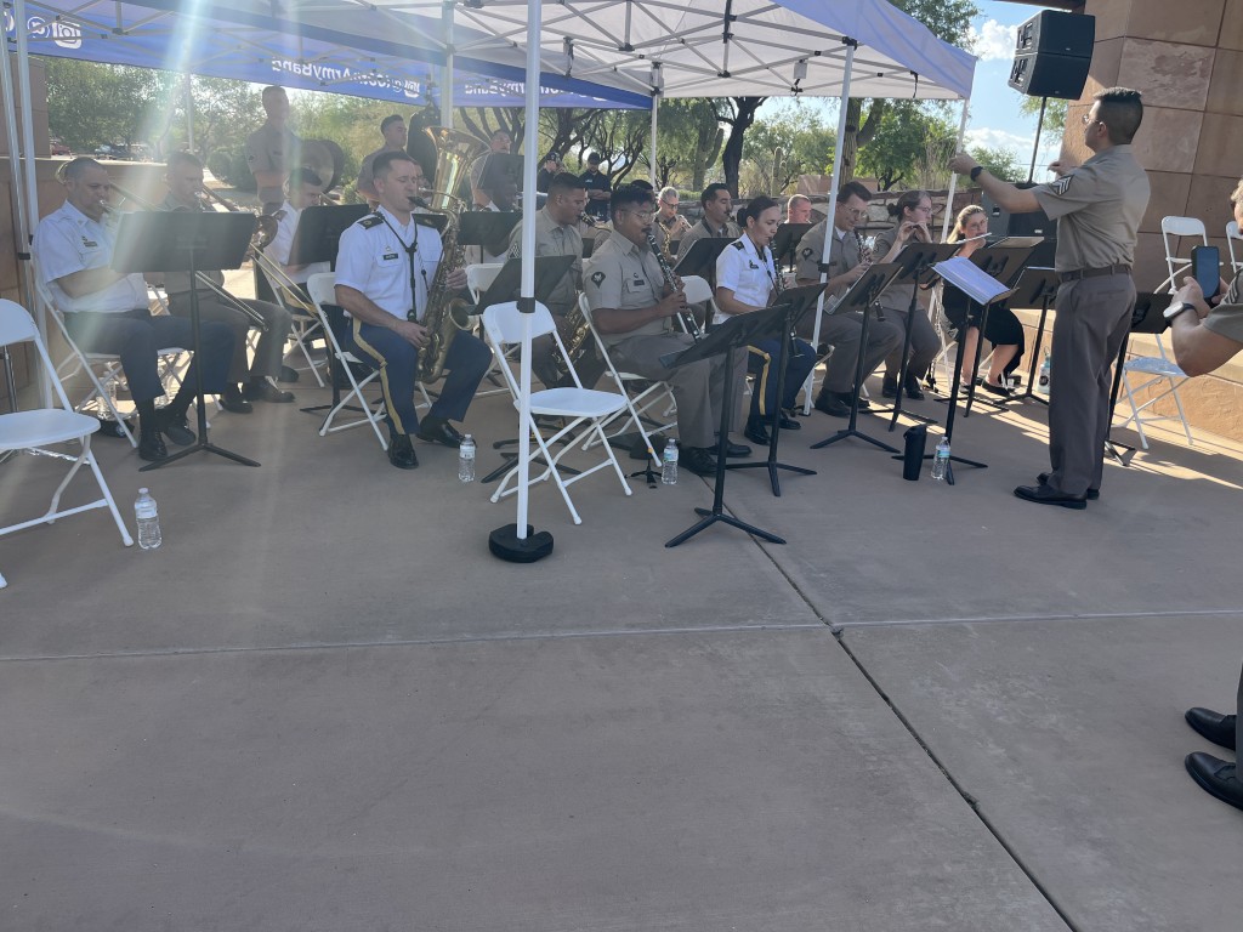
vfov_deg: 53.1
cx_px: 622
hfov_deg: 67.3
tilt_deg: -16.9
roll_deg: -3.0
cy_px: 466
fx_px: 934
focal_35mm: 26
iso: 50
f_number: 1.6
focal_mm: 5.1
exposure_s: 1/983
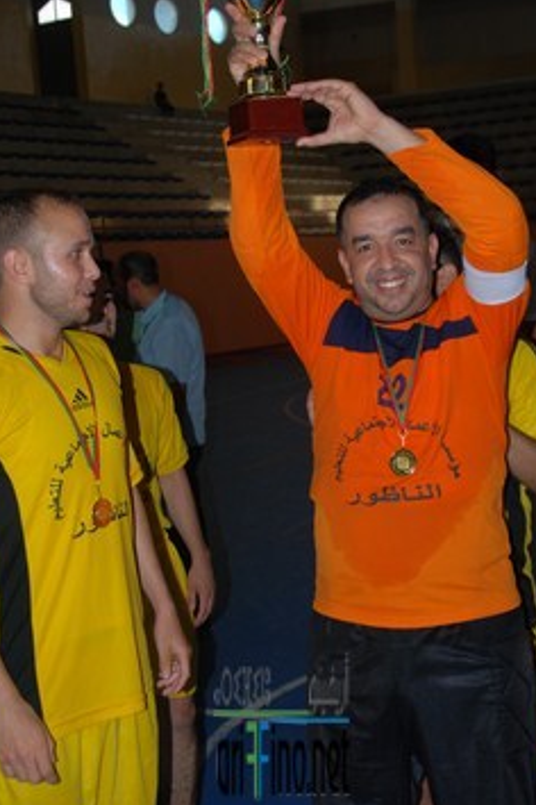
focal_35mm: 61
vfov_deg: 32.8
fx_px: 1362
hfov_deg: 22.3
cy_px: 346
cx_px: 283
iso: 200
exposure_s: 1/60
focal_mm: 32
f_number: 4.2
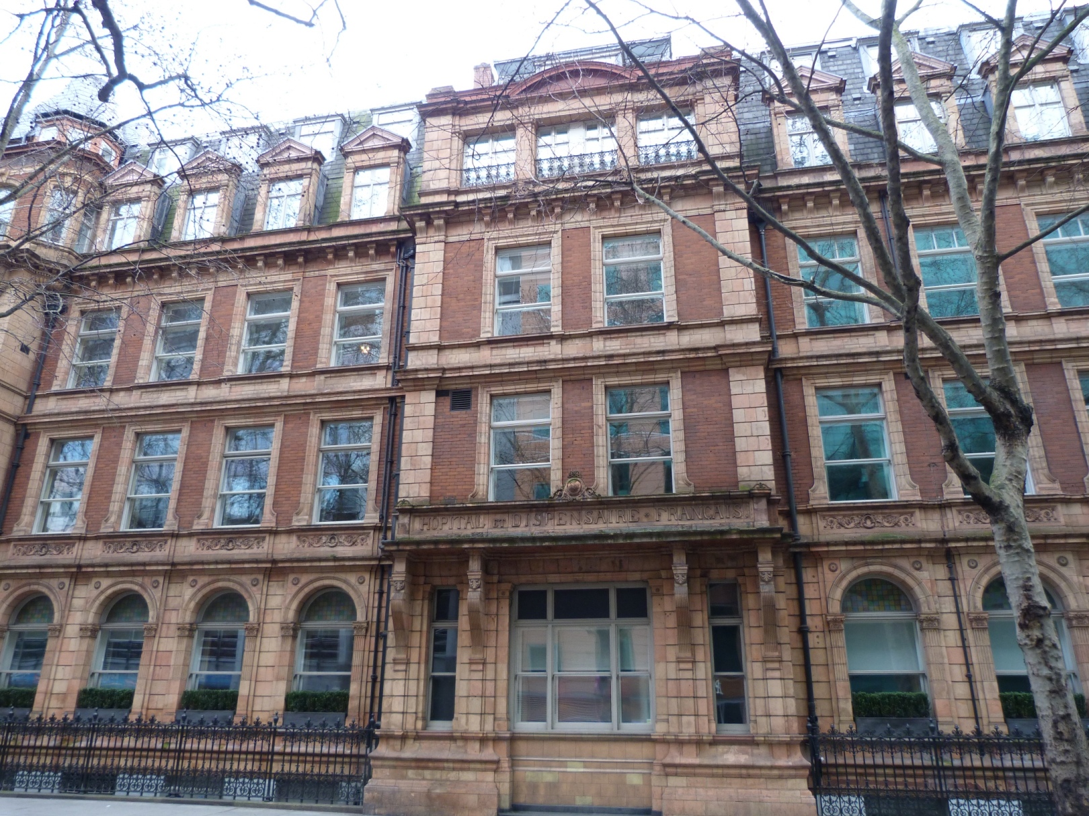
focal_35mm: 25
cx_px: 544
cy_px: 408
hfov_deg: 69.4
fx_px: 786
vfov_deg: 54.9
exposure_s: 1/60
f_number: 2.8
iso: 125
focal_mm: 4.5
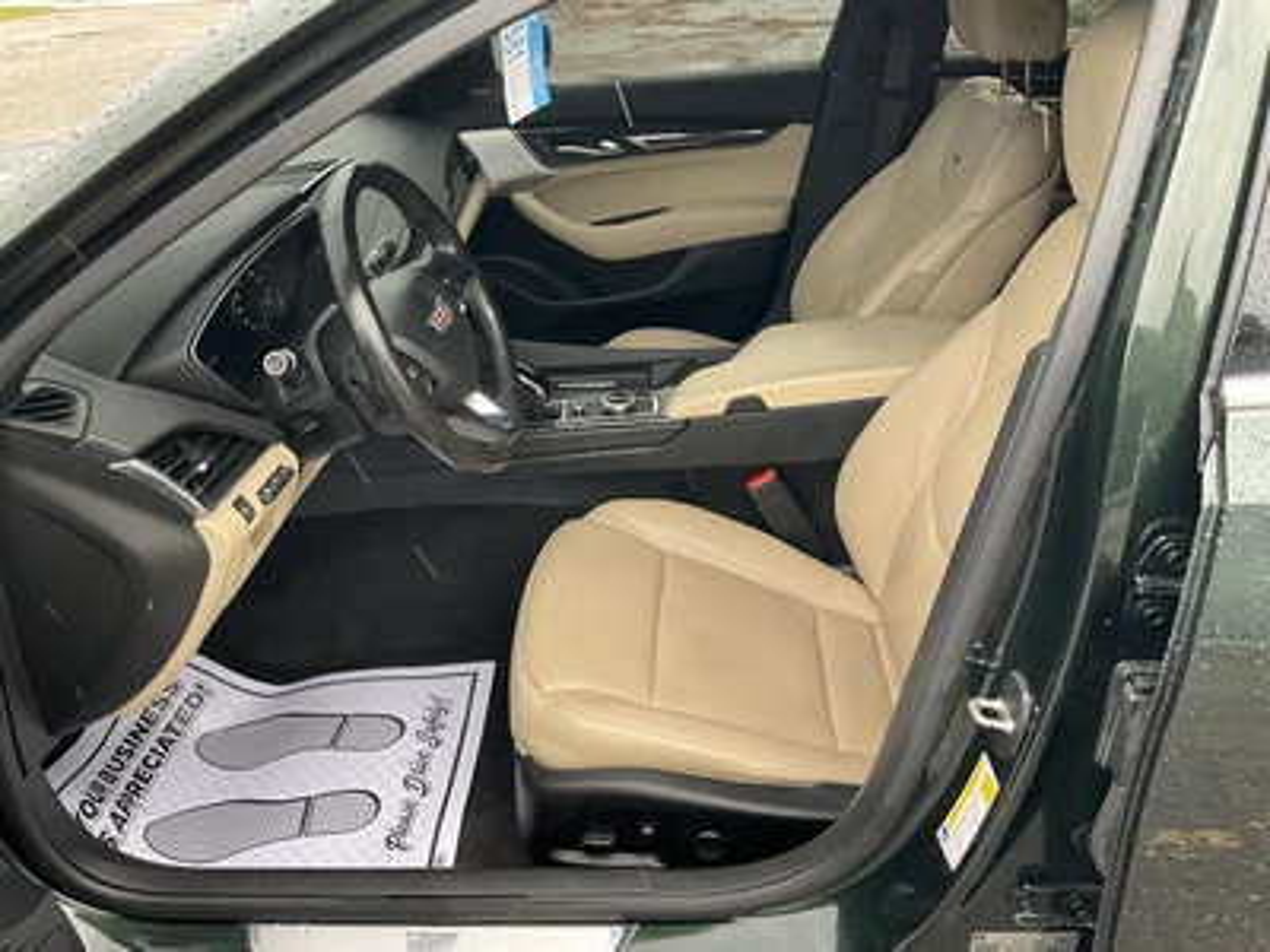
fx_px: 1064
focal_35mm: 29
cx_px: 635
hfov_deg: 61.7
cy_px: 476
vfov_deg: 48.2
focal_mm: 3
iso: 64
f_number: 1.8
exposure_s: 1/122
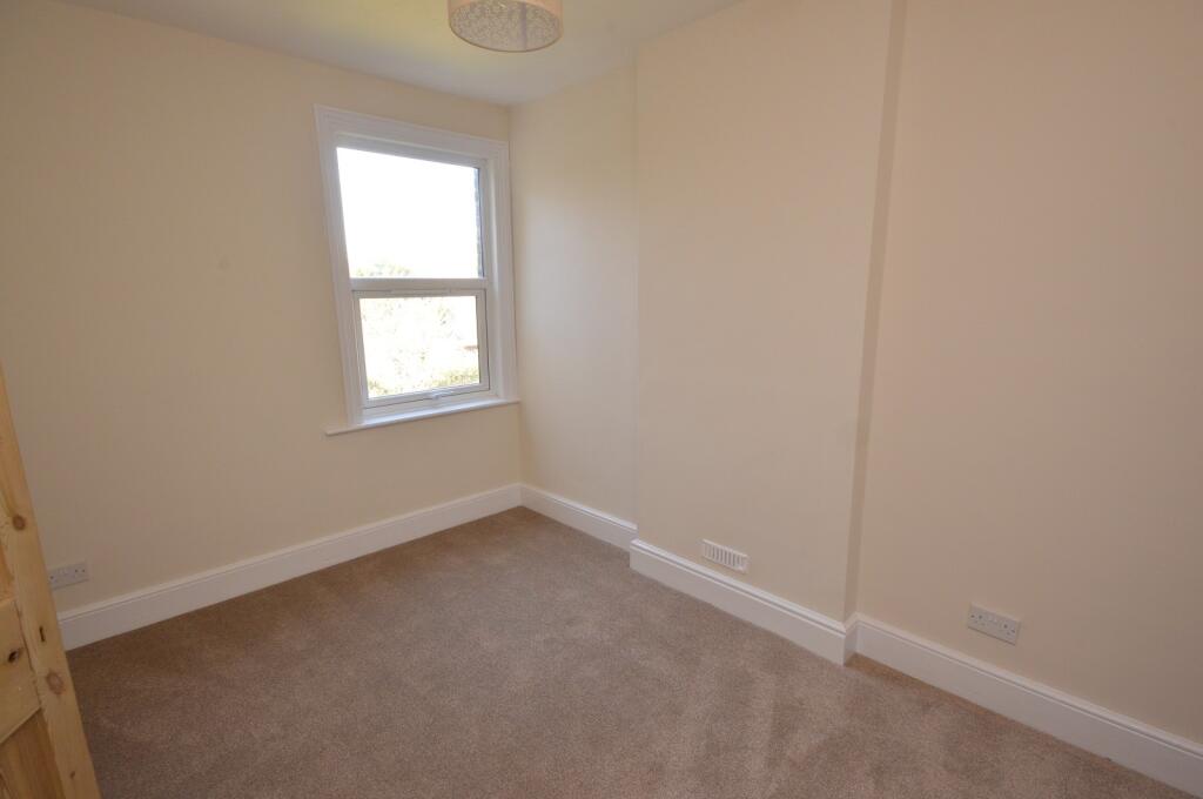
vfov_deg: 69.5
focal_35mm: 17
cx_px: 602
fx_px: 576
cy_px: 400
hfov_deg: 92.5
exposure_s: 1/15
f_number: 13
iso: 800
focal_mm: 11.5
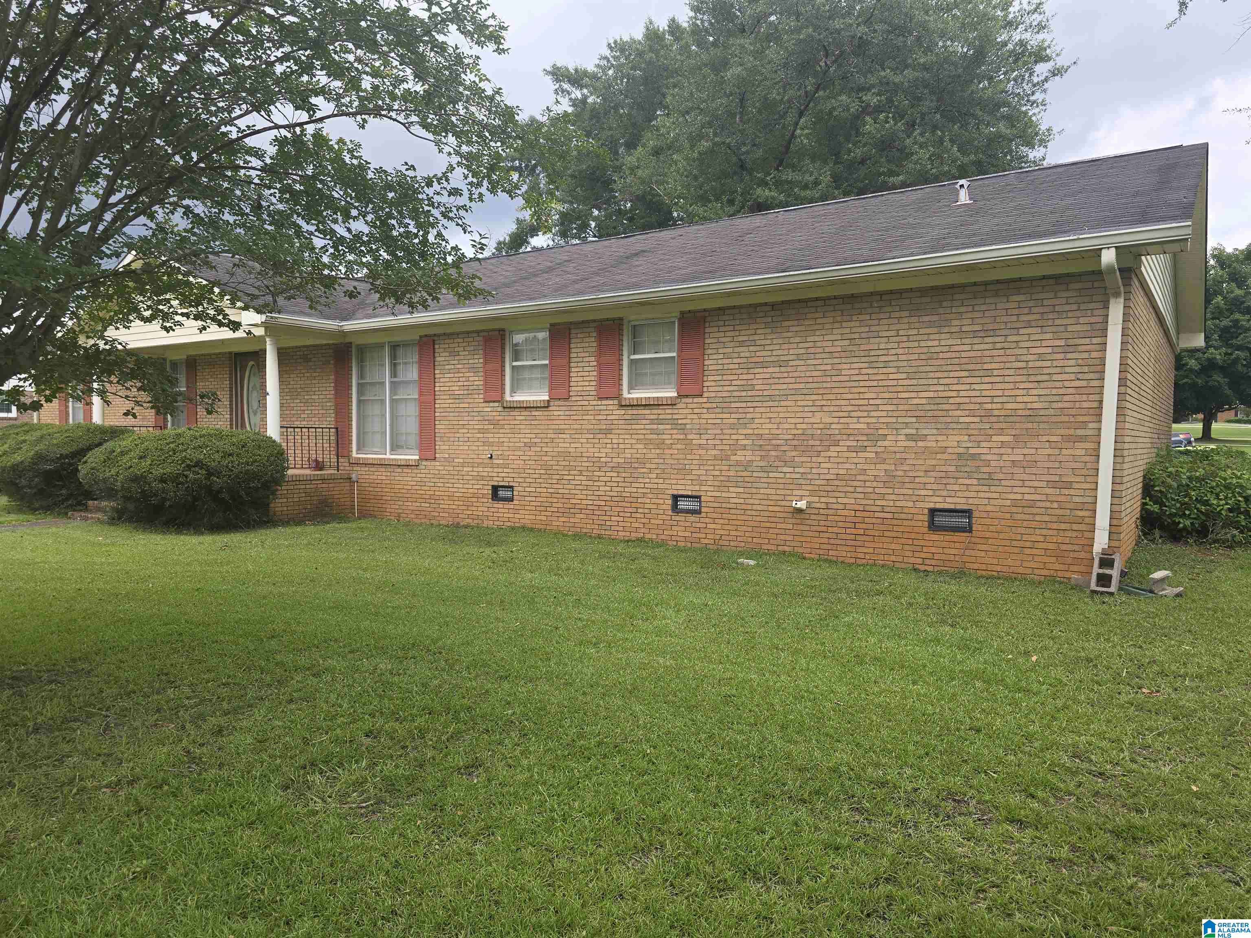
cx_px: 626
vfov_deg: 58.9
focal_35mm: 23
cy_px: 469
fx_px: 831
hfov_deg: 73.9
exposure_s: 1/306
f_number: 1.7
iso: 12
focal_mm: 6.3
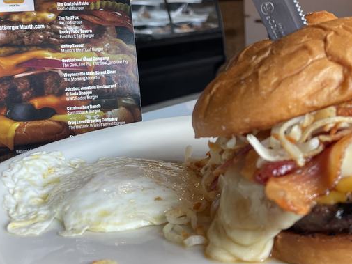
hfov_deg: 39.3
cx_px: 228
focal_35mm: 48
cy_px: 121
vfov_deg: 30.3
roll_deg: +2.9
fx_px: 488
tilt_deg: -13.0
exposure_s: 1/120
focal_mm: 4.2
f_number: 1.6
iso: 64
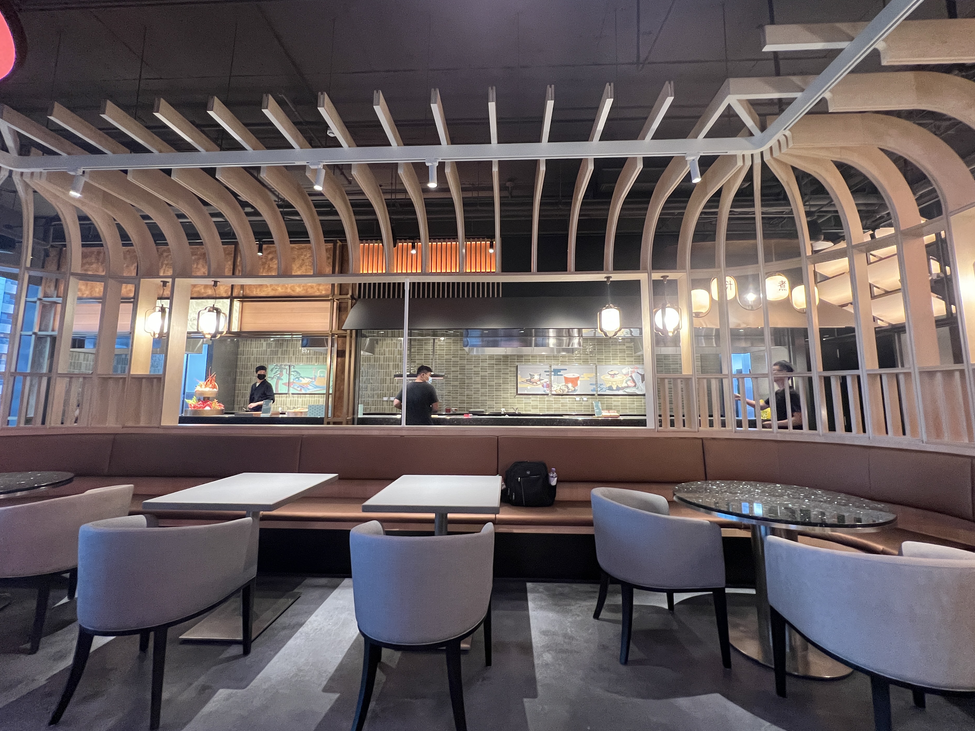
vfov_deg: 85.6
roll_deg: +0.2
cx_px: 489
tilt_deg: +6.4
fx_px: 394
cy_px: 347
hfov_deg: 102.1
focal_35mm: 14
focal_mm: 1.57
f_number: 1.8
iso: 400
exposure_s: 1/59
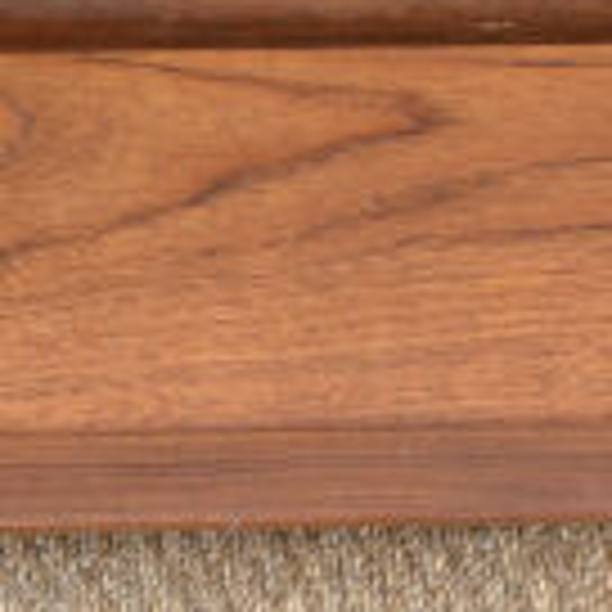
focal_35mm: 186
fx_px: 3720
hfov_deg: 9.4
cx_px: 405
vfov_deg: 9.0
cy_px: -441
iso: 100
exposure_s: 1/200
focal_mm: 22
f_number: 7.1
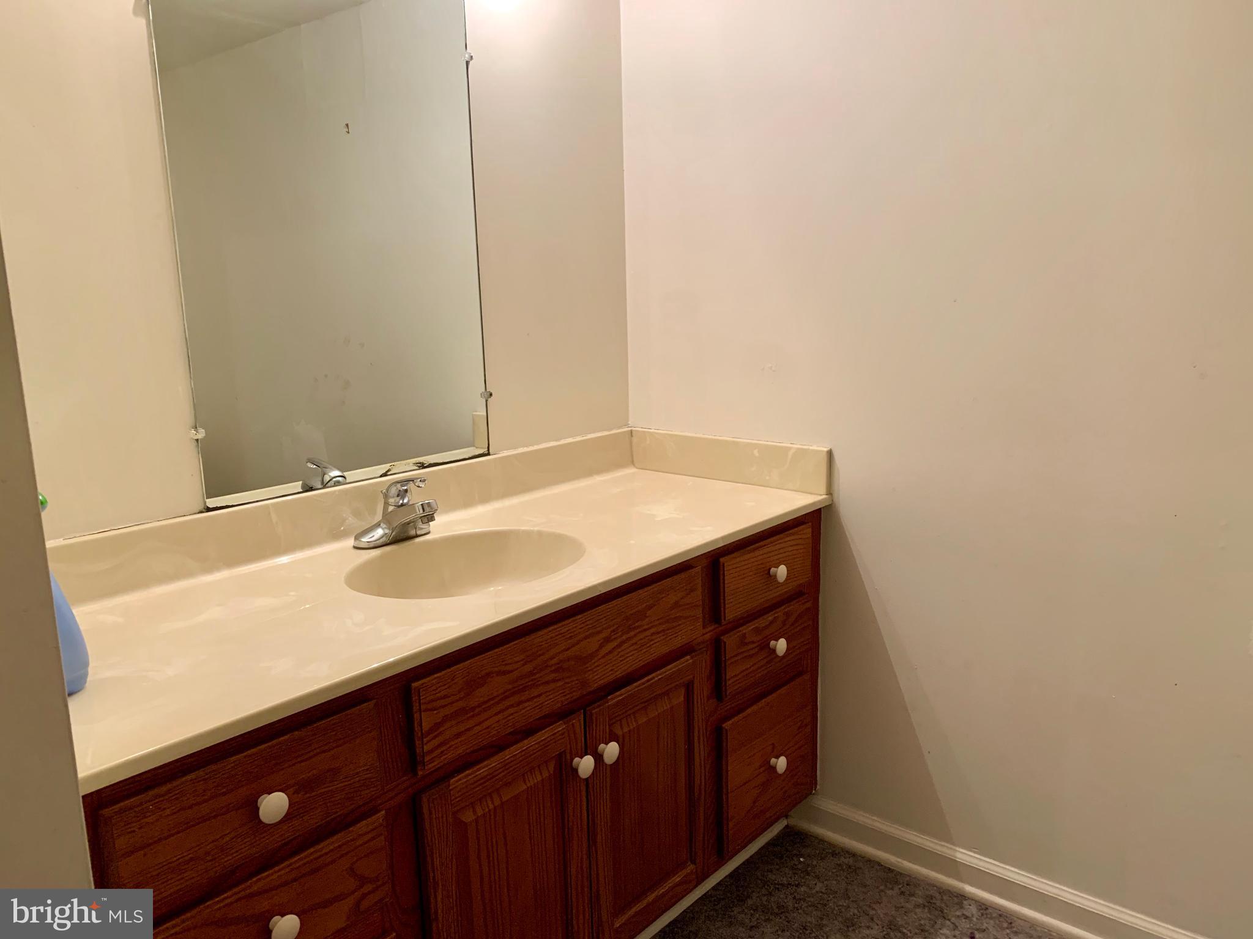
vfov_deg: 53.1
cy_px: 470
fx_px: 941
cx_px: 626
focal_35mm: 26
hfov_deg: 67.3
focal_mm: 4.25
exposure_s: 1/60
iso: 125
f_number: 1.8
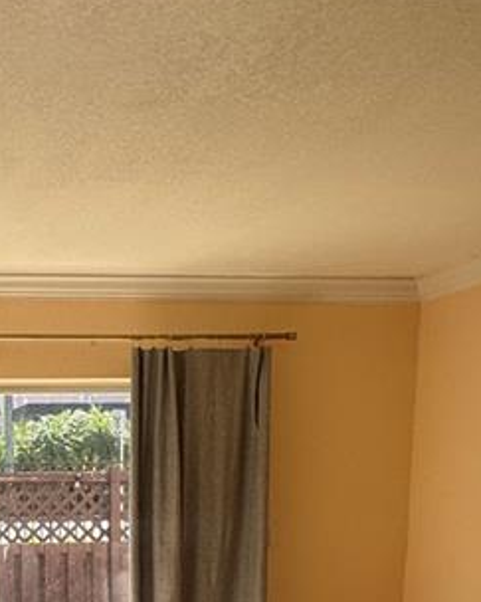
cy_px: 657
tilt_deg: -10.9
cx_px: 16
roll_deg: +0.9
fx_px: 961
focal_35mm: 54
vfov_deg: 31.1
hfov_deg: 26.8
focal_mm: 2.22
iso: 50
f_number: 2.2
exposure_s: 1/578
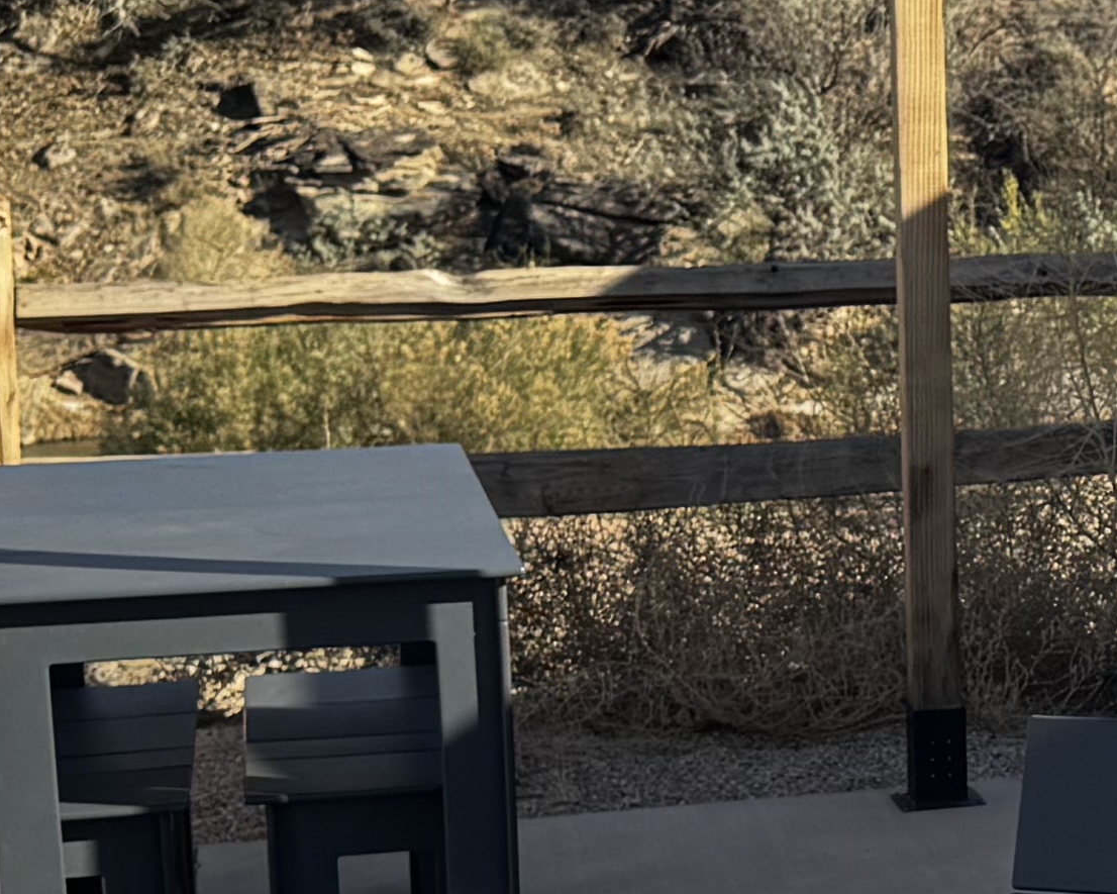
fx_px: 4000
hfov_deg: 14.4
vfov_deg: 12.7
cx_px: 1880
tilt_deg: -9.2
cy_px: 570
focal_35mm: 121
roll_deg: +0.1
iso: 80
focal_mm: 6.76
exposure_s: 1/2415
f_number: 1.78
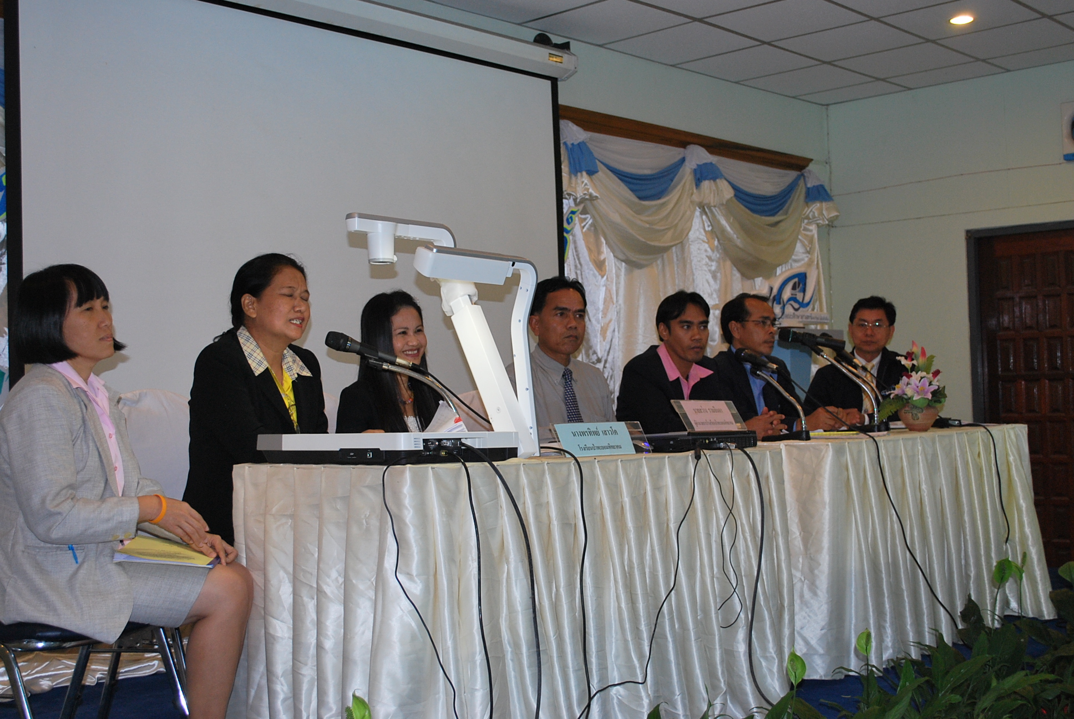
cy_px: 360
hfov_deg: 43.6
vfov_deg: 29.9
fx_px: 1344
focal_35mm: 45
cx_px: 537
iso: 400
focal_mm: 30
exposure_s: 1/50
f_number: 5
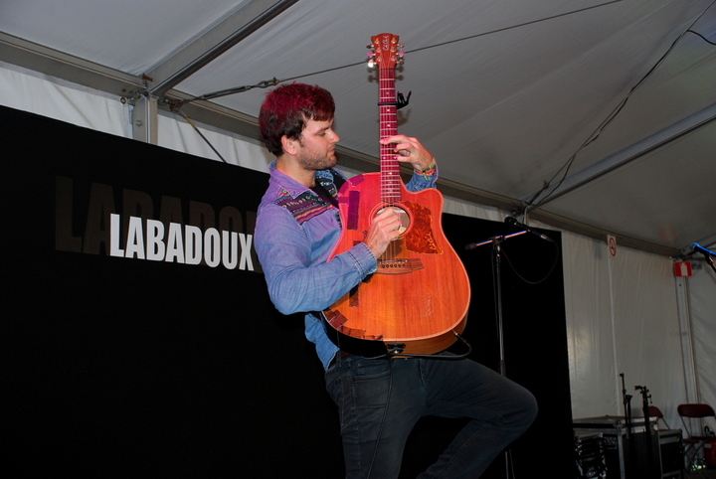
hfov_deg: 41.1
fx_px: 956
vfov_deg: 28.2
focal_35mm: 48
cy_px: 240
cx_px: 358
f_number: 4.2
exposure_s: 1/60
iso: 320
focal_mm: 32
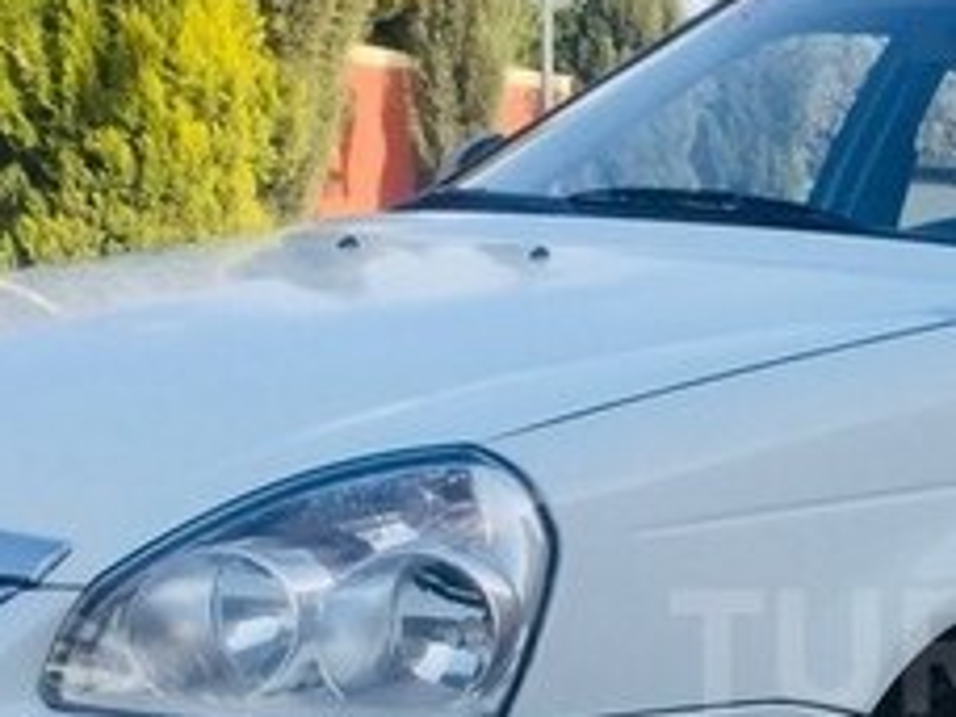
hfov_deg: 21.8
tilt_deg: -9.6
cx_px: 1099
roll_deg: -2.4
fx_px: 2320
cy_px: 652
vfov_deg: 17.3
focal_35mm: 84
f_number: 2.2
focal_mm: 4.15
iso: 32
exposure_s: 1/842
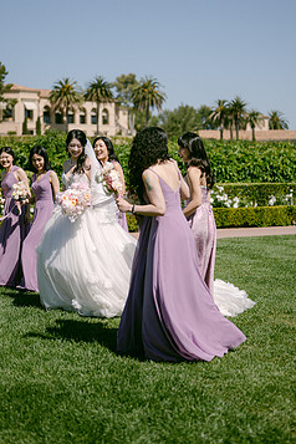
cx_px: 136
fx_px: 777
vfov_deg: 31.8
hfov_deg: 21.6
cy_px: 172
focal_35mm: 63
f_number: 1.8
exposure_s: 1/8000
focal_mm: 50
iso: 64
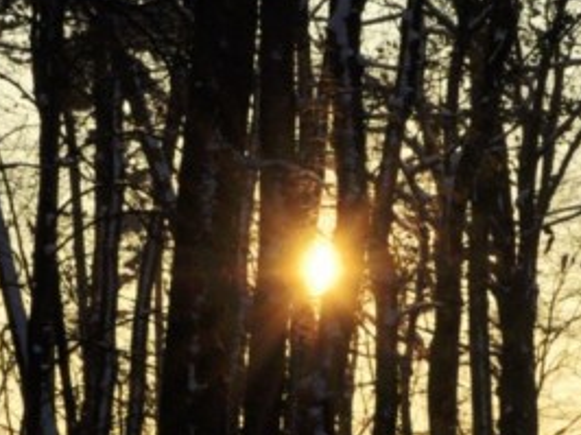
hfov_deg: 9.9
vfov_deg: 7.4
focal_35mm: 200
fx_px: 3354
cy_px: 435
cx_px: 491
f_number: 11
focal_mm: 36
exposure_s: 1/500
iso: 200
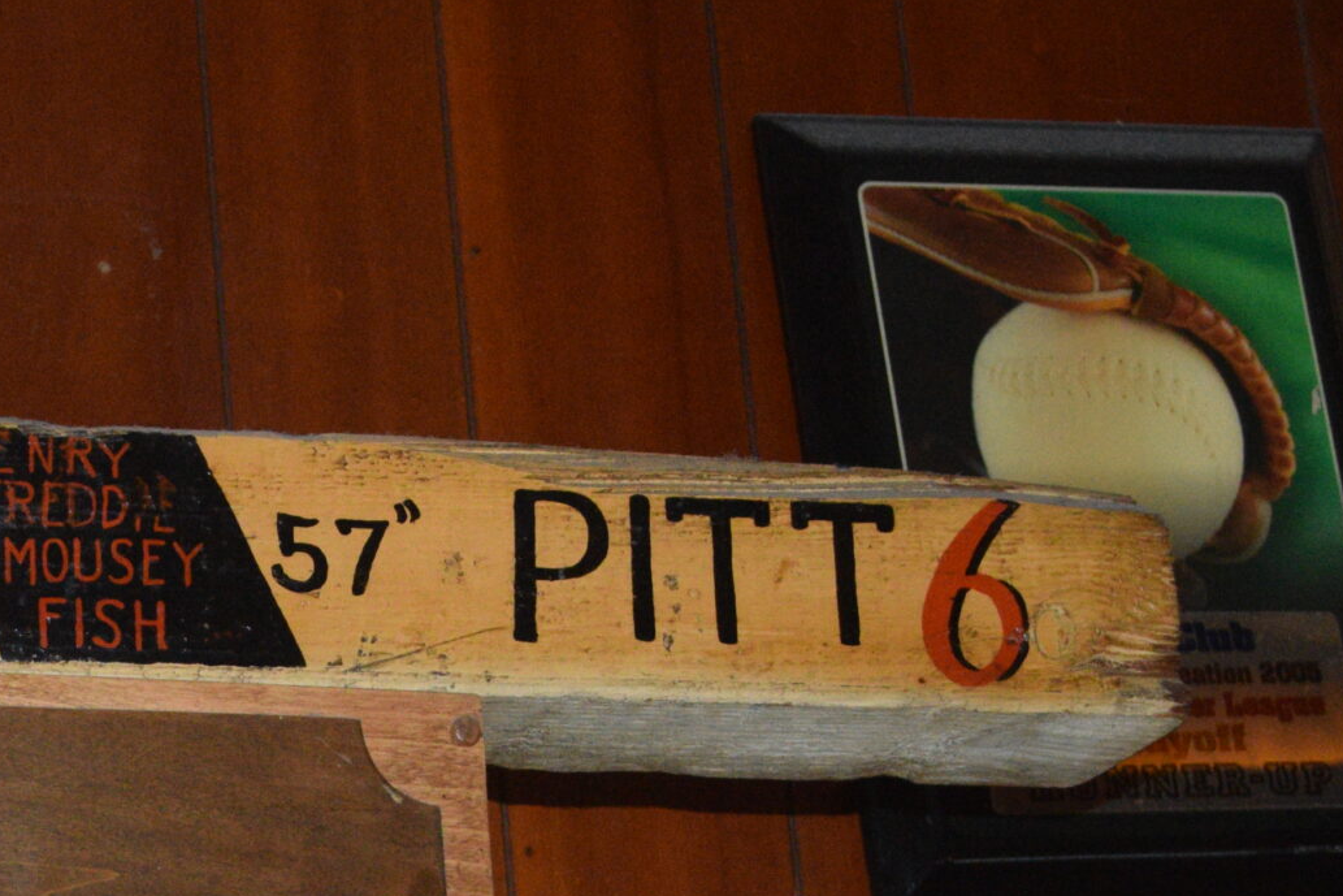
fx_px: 4440
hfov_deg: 16.9
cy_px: 940
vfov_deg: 11.4
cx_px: 51
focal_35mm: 119
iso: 3200
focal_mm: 32
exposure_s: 1/60
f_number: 4.8
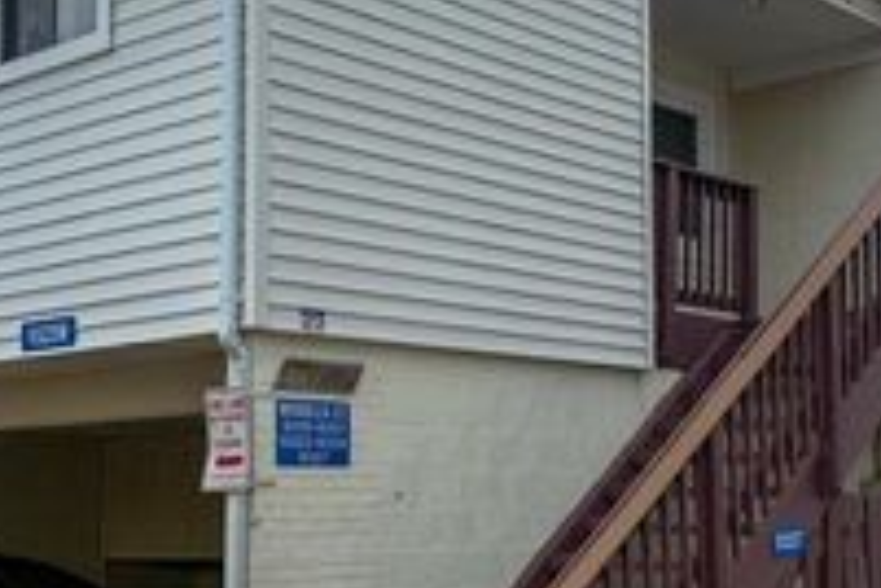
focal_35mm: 62
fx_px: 1517
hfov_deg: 32.3
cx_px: 504
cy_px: 327
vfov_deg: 21.9
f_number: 1.8
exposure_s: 1/5700
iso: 80
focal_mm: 6.76
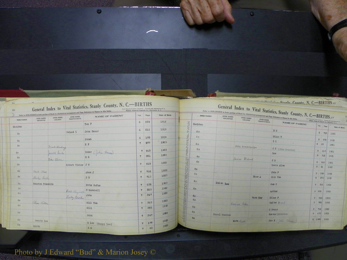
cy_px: 133
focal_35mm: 27
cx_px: 177
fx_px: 271
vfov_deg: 51.3
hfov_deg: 65.3
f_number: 2.8
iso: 125
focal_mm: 4.6
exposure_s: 1/30
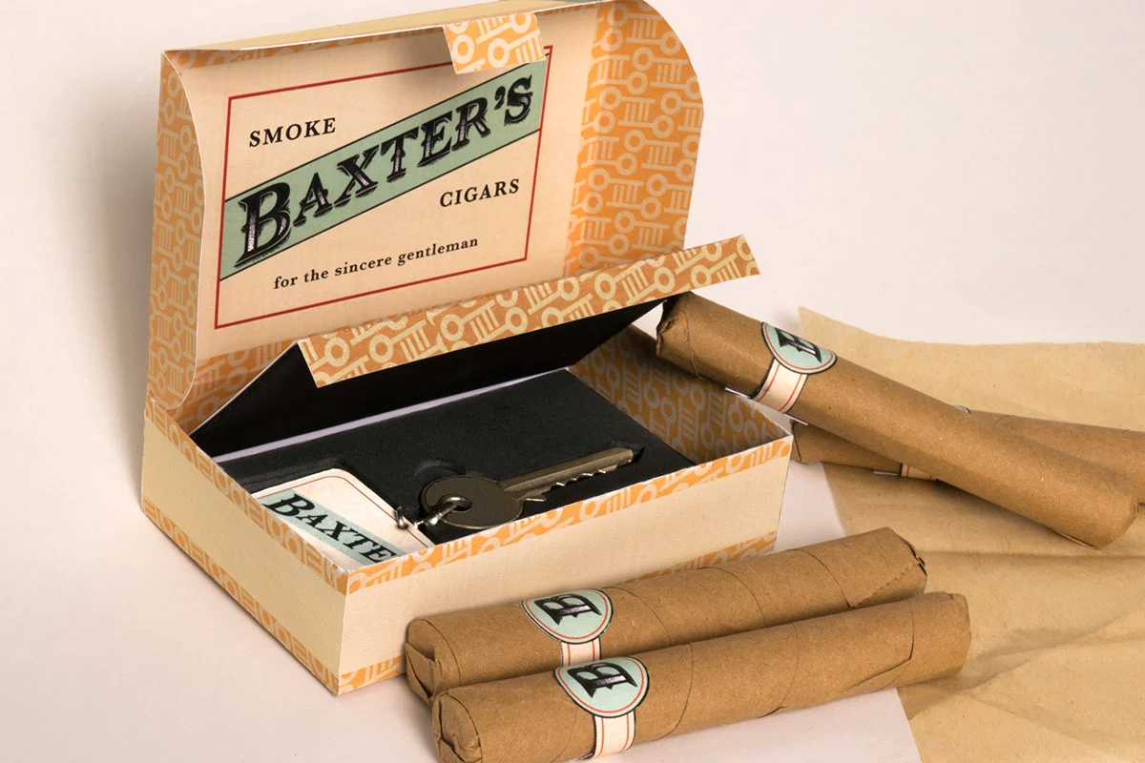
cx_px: 572
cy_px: 382
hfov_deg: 24.6
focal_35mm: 82
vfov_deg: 16.6
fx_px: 2624
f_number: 32
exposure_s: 1/50
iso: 100
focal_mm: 55
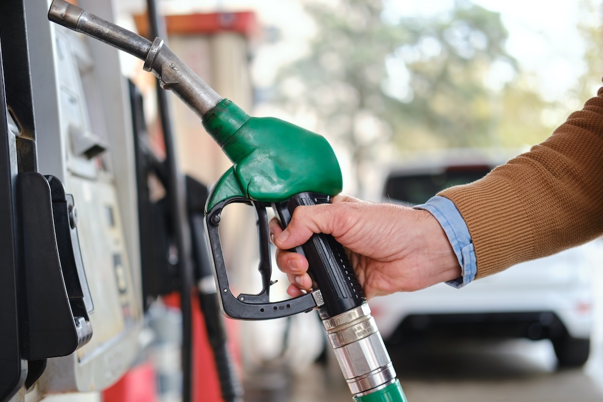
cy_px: 201
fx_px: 904
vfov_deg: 25.0
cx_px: 300
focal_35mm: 54
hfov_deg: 36.9
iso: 160
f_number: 2
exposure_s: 1/125
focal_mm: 35
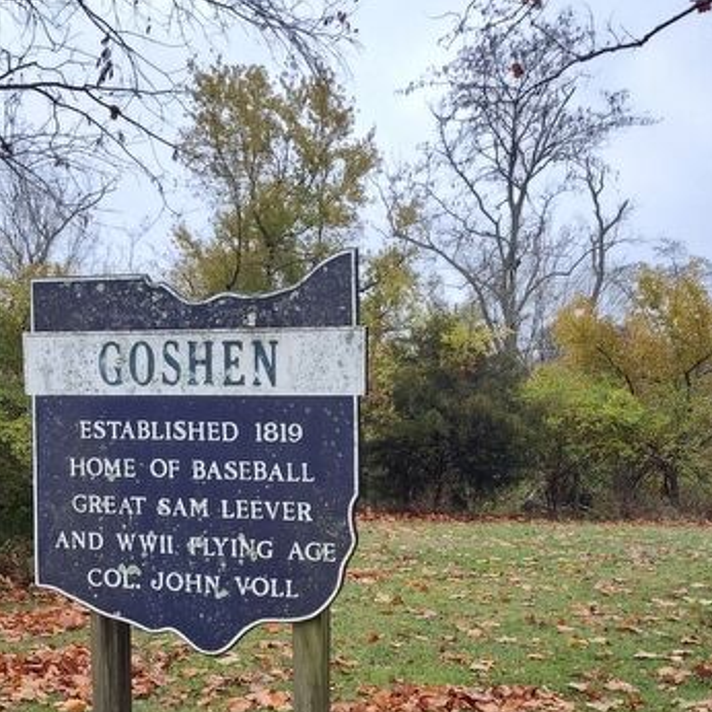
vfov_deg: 34.8
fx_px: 1094
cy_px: 578
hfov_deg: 36.0
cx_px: 327
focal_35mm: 47
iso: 162
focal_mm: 5.56
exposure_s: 1/120
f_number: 1.8
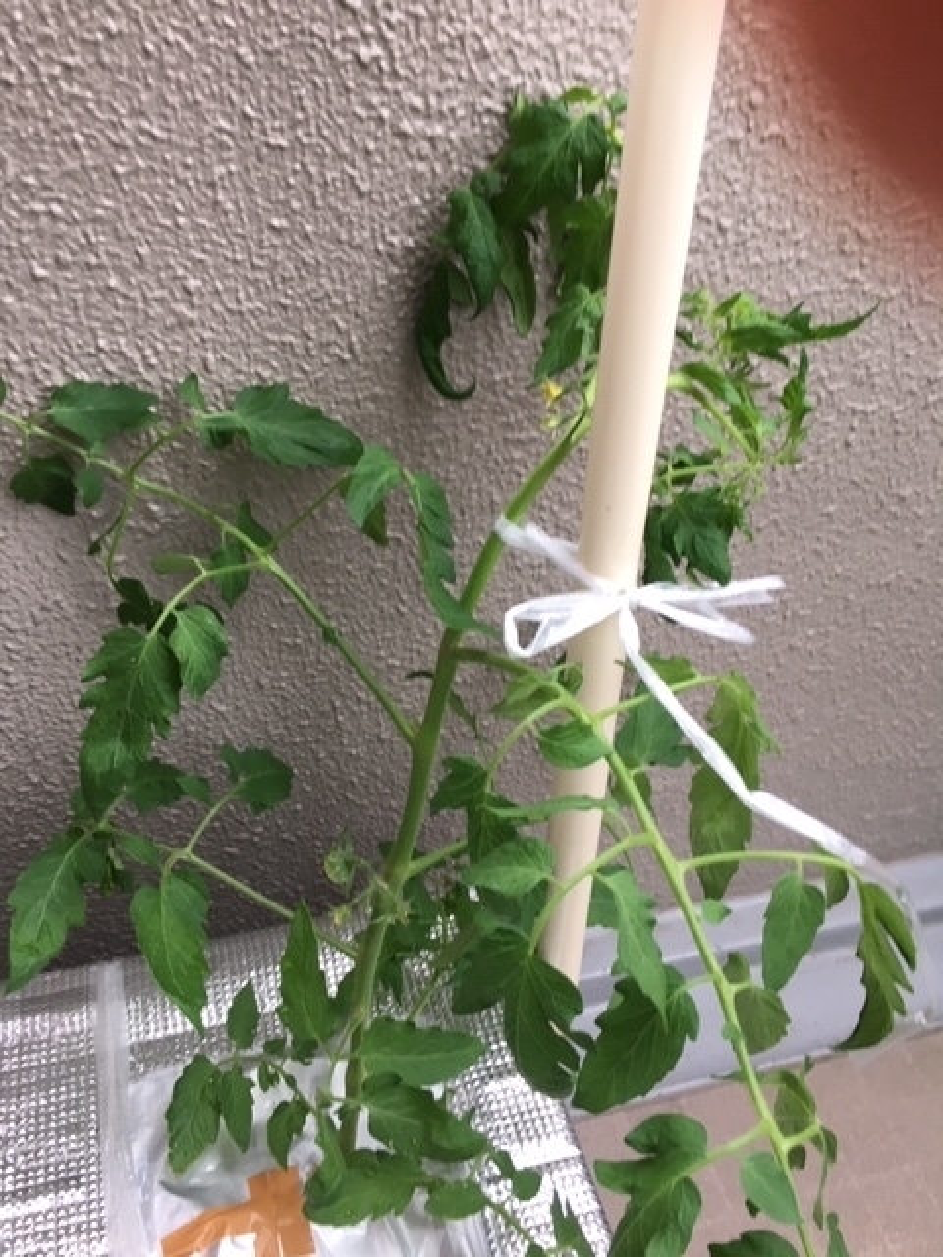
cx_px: 472
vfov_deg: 61.7
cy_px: 628
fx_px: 1053
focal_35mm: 29
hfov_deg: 48.2
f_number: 2.2
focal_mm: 4.15
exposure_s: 1/30
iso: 25
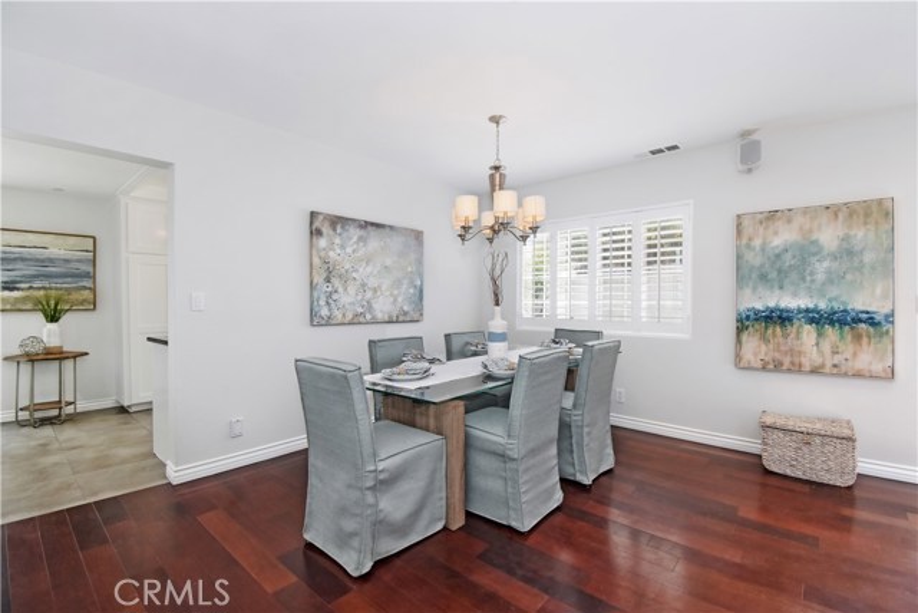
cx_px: 459
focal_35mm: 15
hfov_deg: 100.4
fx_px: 383
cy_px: 306
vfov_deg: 77.4
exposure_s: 1/80
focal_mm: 10
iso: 1000
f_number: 8
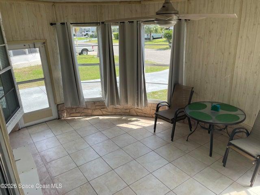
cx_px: 130
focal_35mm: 26
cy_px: 98
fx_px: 195
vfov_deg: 53.1
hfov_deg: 67.3
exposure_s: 1/596
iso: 32
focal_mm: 4.2
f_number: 1.6
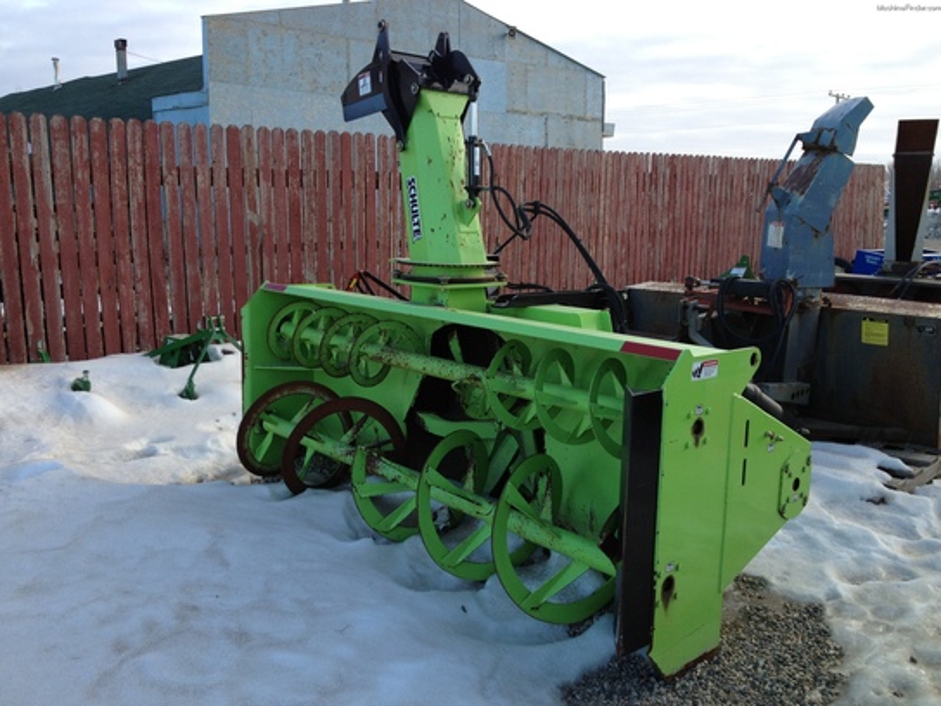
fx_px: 951
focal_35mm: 35
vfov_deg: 40.7
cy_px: 353
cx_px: 470
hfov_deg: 52.6
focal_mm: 4.28
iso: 50
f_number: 2.4
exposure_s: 1/274
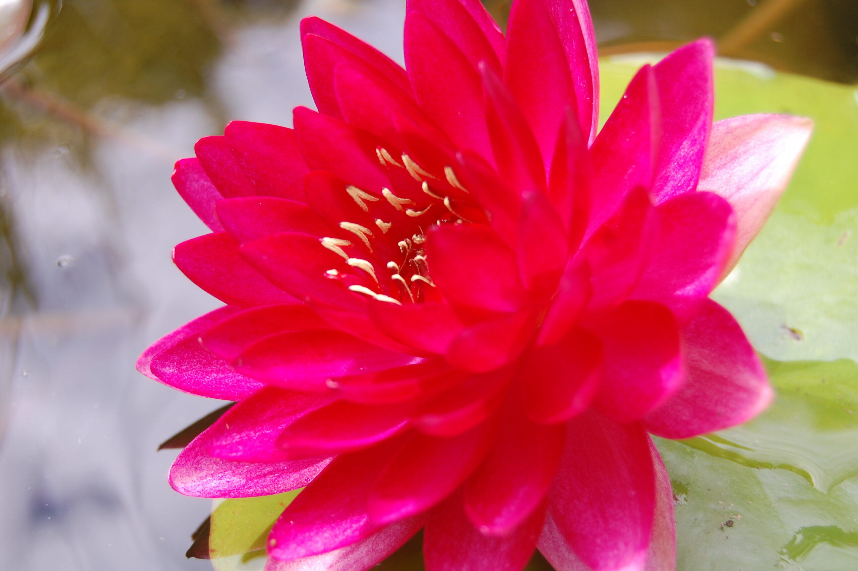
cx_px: 429
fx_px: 1500
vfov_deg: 21.5
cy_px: 286
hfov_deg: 31.9
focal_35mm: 63
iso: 200
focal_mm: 42
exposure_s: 1/160
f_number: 6.3
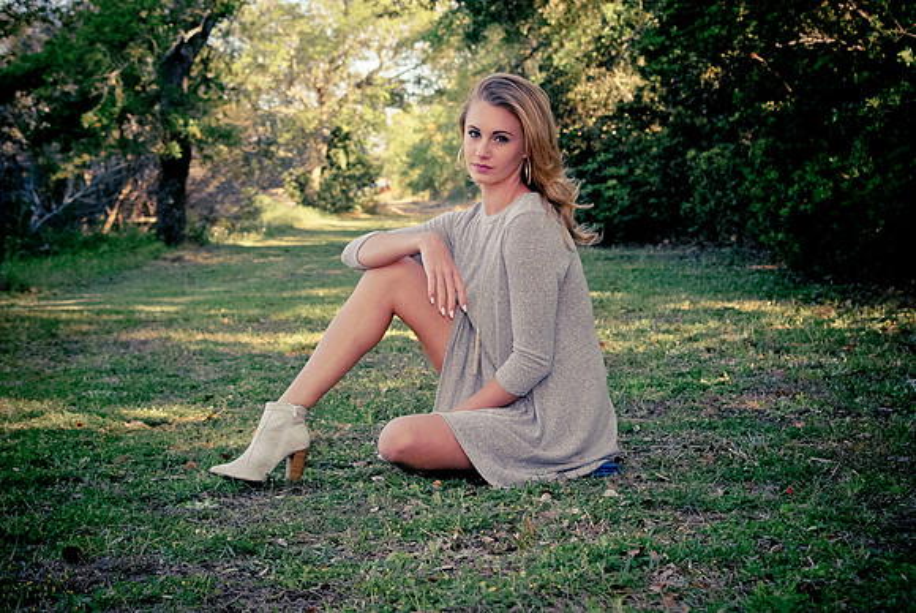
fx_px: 2369
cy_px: 306
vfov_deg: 14.7
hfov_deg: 21.9
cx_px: 458
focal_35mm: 93
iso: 400
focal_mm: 62
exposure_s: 1/250
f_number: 9
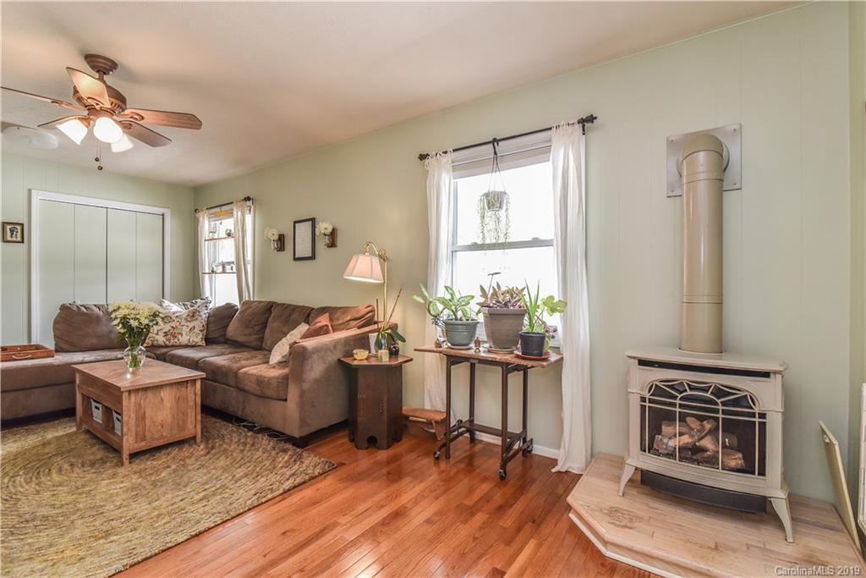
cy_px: 289
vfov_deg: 73.8
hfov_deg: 96.7
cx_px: 433
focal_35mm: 16
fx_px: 385
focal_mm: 16
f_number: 8
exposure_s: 1/125
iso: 1250
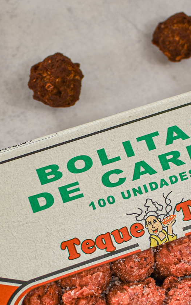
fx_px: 1026
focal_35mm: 123
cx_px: 52
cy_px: 216
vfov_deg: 16.9
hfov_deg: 10.6
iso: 160
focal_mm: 35
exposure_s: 1/60
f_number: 3.5
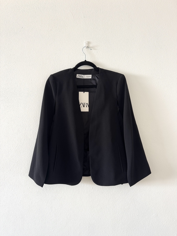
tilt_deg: +4.0
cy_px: 118
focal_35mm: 24
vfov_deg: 71.6
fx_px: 164
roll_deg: -0.5
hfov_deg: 56.8
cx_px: 88
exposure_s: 1/50
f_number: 1.78
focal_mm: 6.76
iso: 160
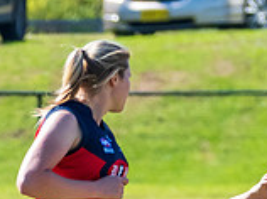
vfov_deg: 0.9
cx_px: 381
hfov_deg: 1.2
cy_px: 296
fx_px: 13054
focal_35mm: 1695
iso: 800
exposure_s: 1/2000
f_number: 6
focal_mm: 280
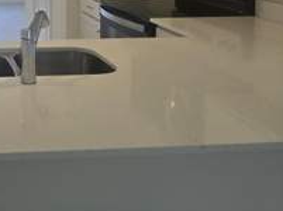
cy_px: -22
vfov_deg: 24.7
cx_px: -39
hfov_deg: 30.7
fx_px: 449
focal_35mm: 55
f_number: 1.7
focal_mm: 6.3
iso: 64
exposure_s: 1/120
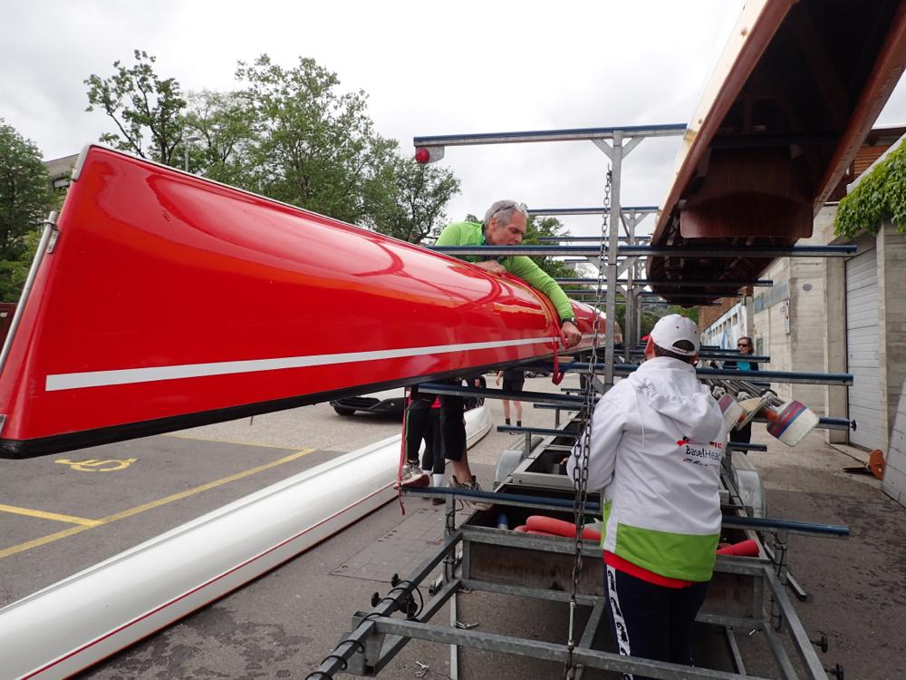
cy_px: 340
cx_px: 453
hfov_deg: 69.4
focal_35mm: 25
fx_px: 654
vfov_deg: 54.9
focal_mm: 4.5
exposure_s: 1/800
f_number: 2.8
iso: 100
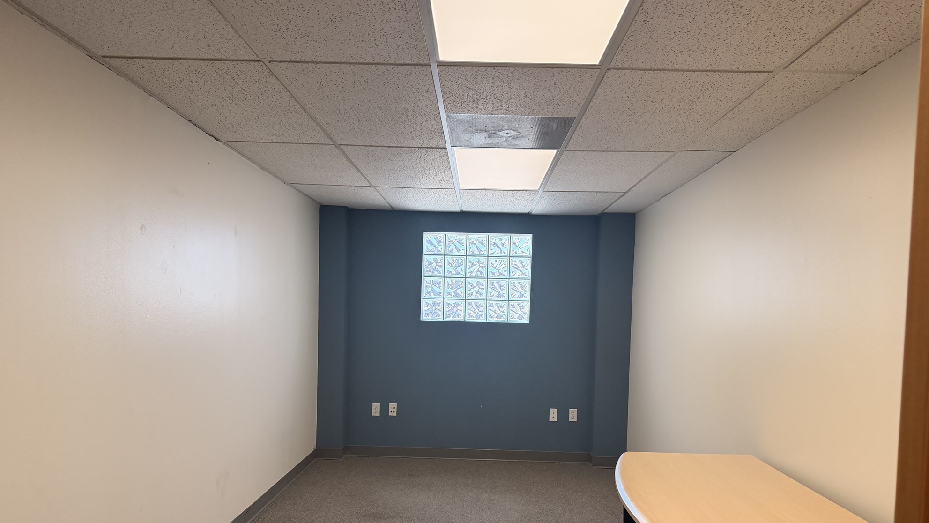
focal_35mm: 27
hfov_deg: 69.9
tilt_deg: -2.7
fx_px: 665
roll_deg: -1.1
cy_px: 336
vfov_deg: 42.5
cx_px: 466
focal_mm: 6.76
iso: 200
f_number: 1.78
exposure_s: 1/228
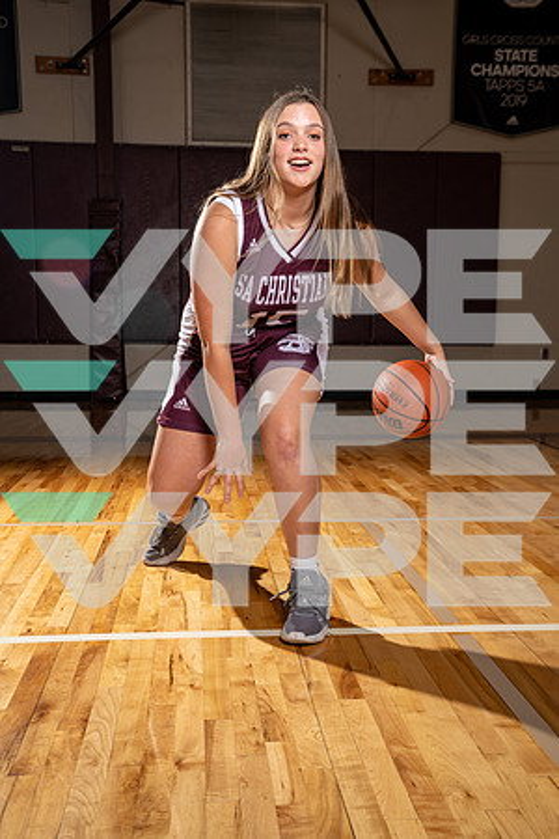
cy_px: 420
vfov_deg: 47.4
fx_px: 955
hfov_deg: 32.6
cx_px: 280
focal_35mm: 41
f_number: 5.6
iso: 160
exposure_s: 1/250
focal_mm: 41
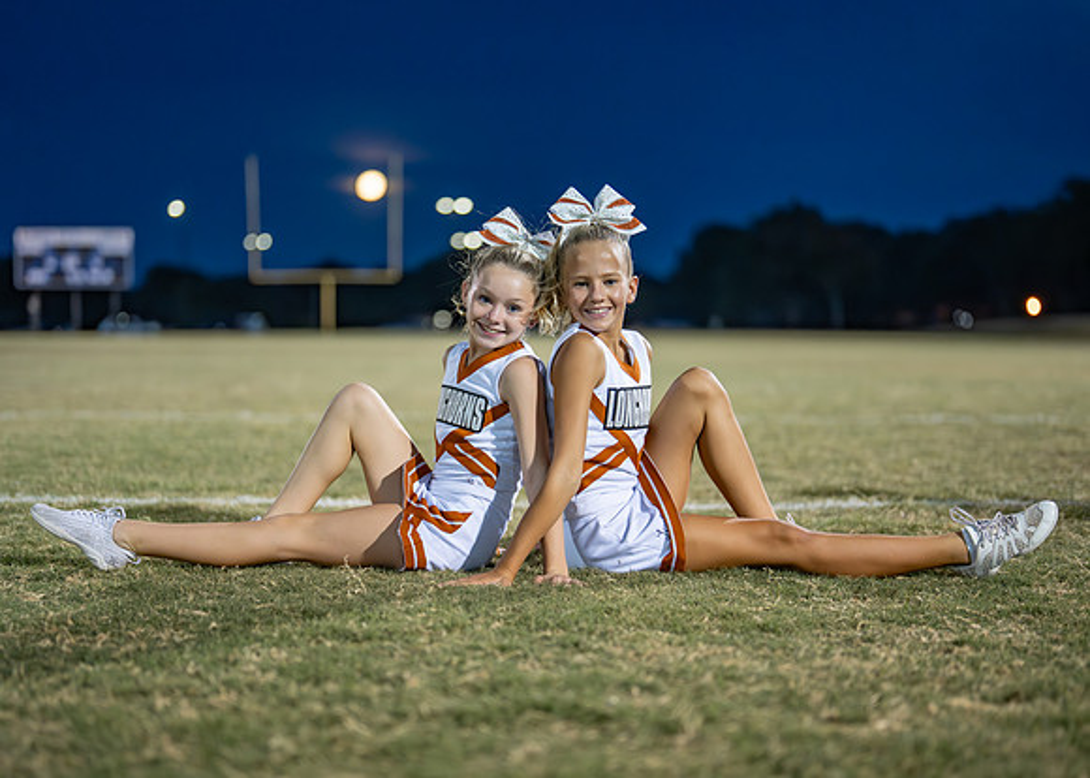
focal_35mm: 59
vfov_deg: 24.1
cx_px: 523
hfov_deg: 33.3
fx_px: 1822
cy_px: 419
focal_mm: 50
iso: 2000
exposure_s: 1/1000
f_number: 1.2
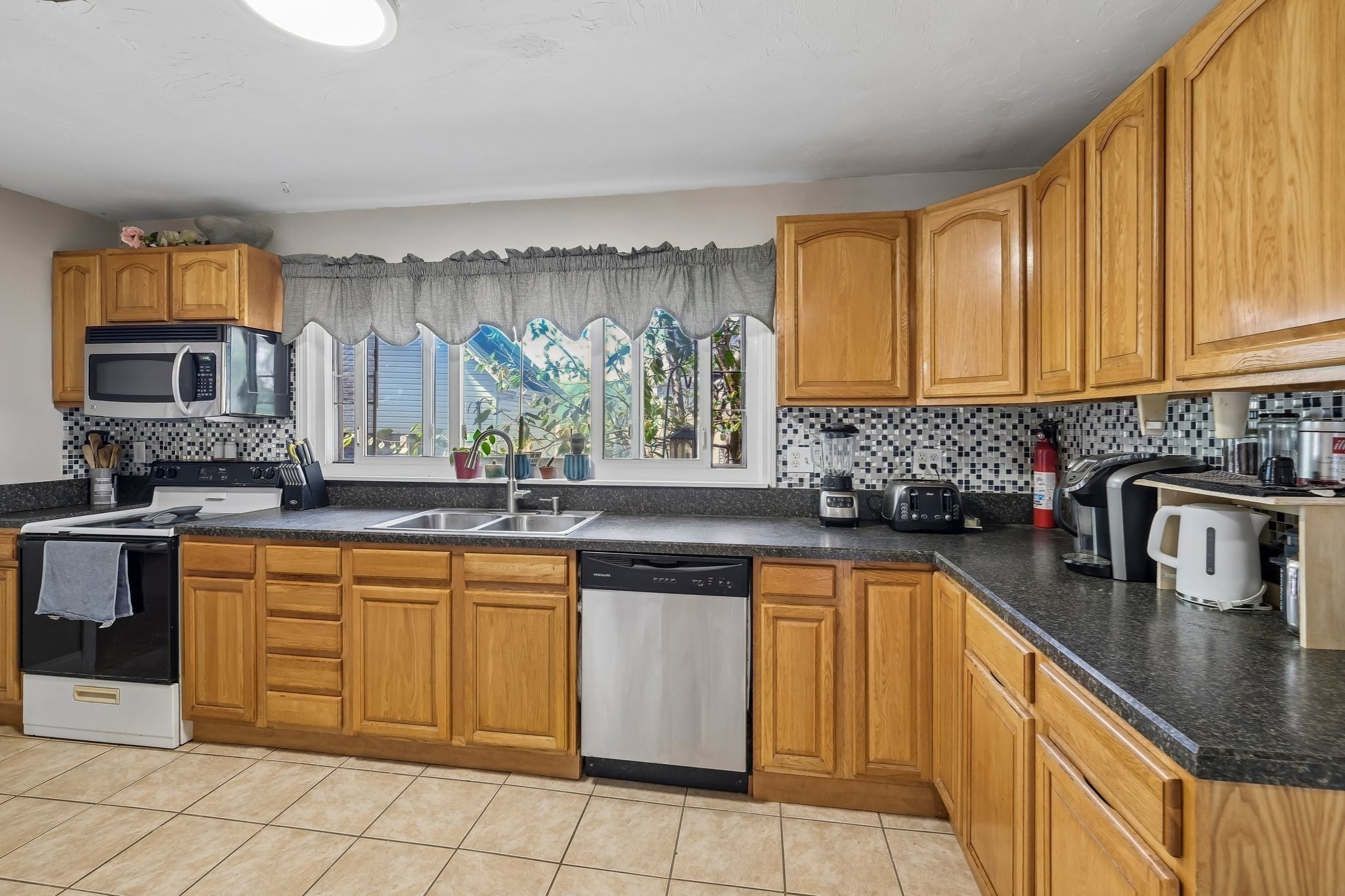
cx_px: 672
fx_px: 560
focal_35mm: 15
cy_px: 448
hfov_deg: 100.4
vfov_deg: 77.3
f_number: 5.6
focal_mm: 10
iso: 200
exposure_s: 1/4
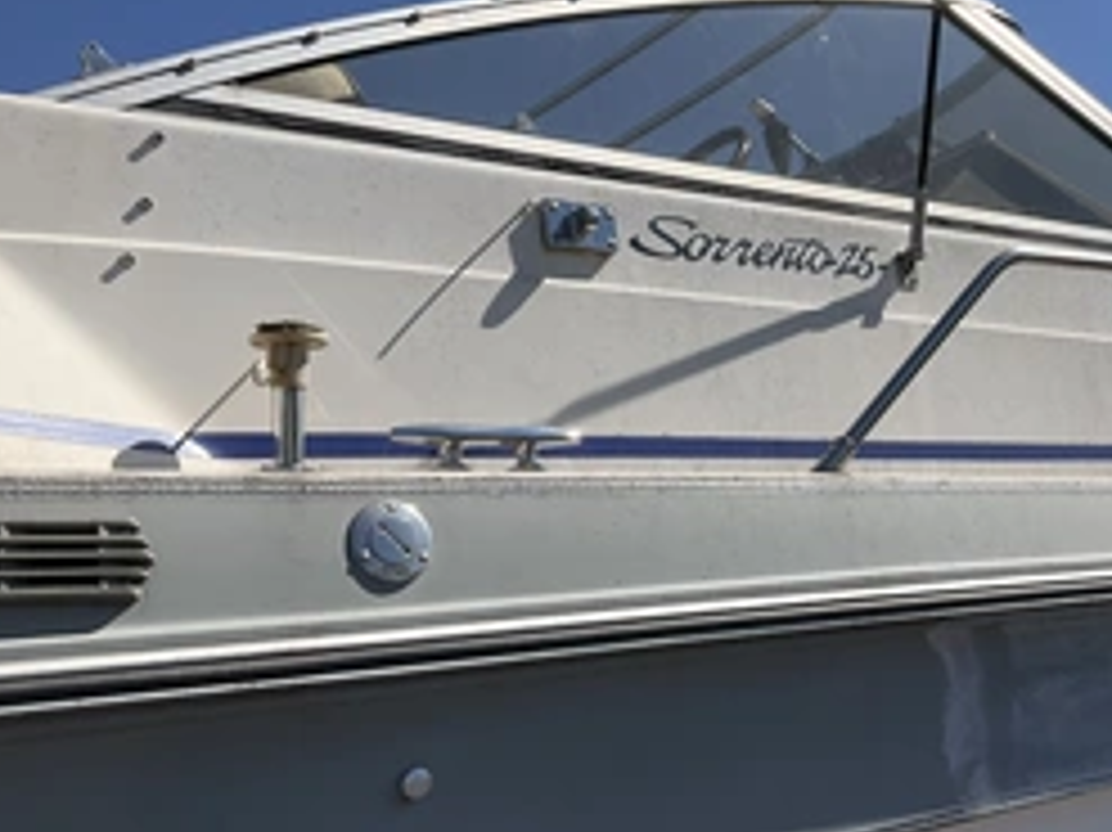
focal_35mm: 47
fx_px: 1509
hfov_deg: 39.1
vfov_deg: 30.7
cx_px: 864
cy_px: 319
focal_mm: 3
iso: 25
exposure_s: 1/3322
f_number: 1.8
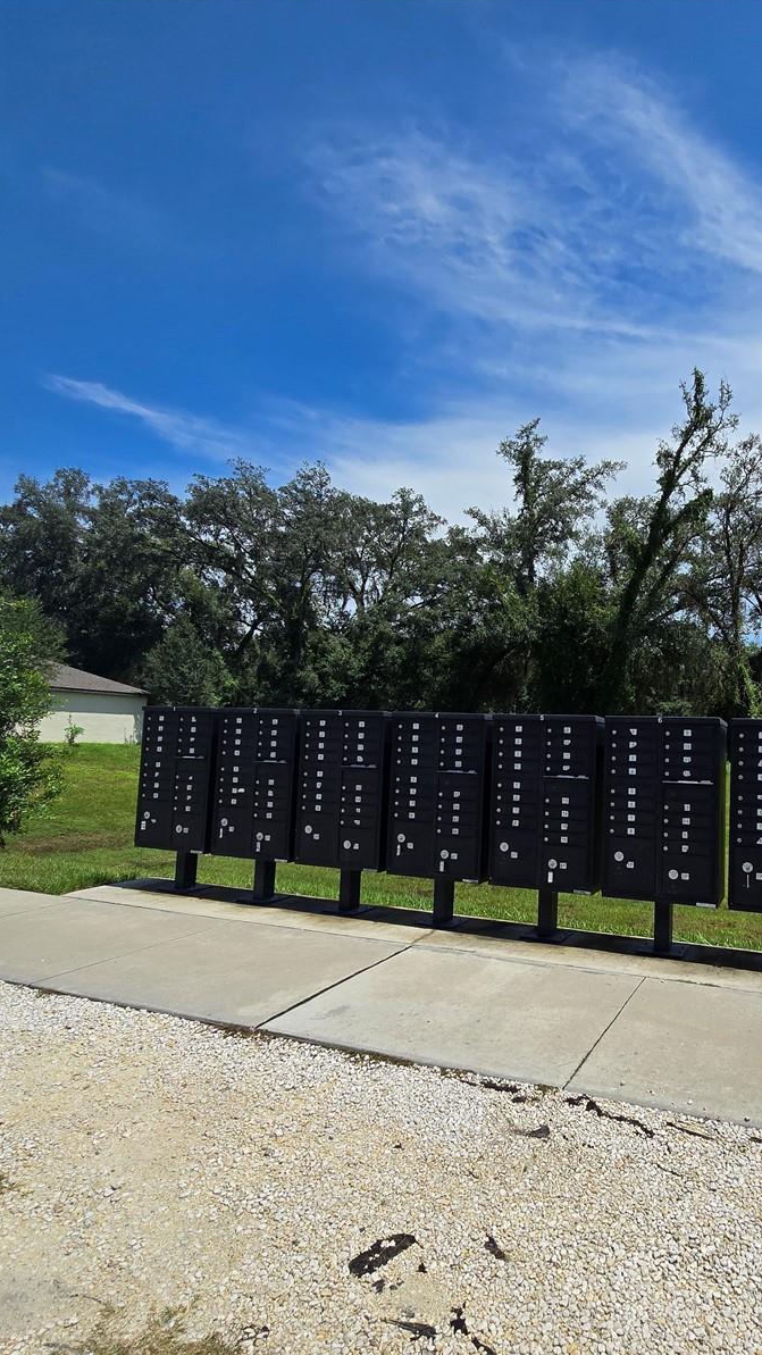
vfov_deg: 89.6
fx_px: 683
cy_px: 675
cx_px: 533
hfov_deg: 56.5
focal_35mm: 19
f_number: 2.2
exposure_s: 1/3559
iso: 50
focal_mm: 2.2
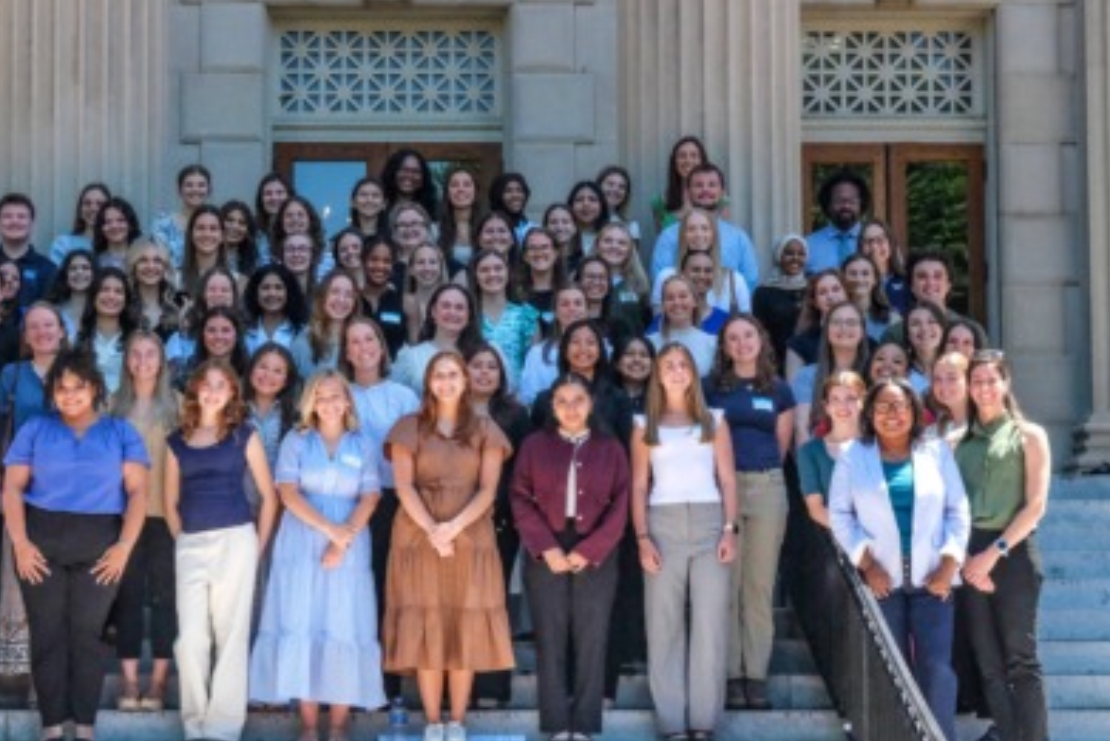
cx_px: 378
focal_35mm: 93
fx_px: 2868
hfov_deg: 21.8
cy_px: 396
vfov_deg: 14.7
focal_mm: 46.6
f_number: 7.1
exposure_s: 1/2700
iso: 6400
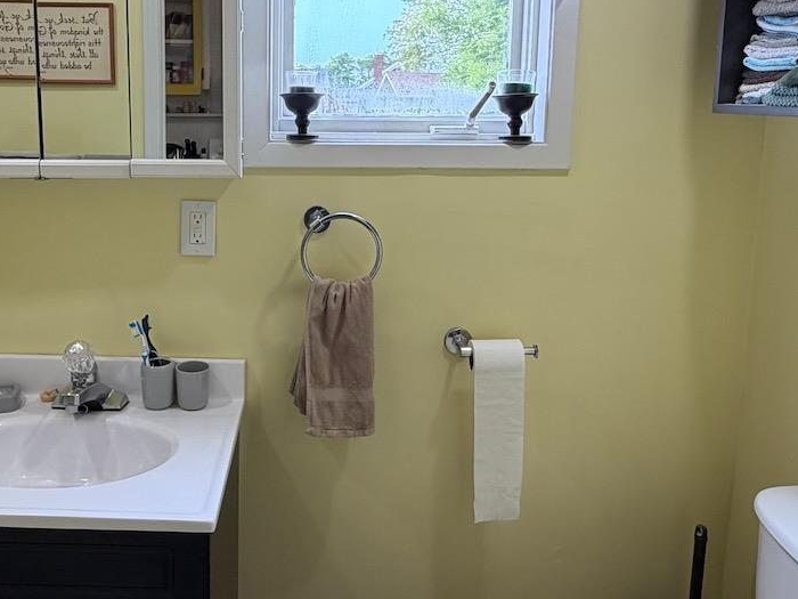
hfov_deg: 56.3
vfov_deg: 43.6
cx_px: 311
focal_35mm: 32
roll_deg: -0.1
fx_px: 738
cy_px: 207
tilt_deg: -6.8
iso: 100
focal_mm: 2.22
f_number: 2.2
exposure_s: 1/120
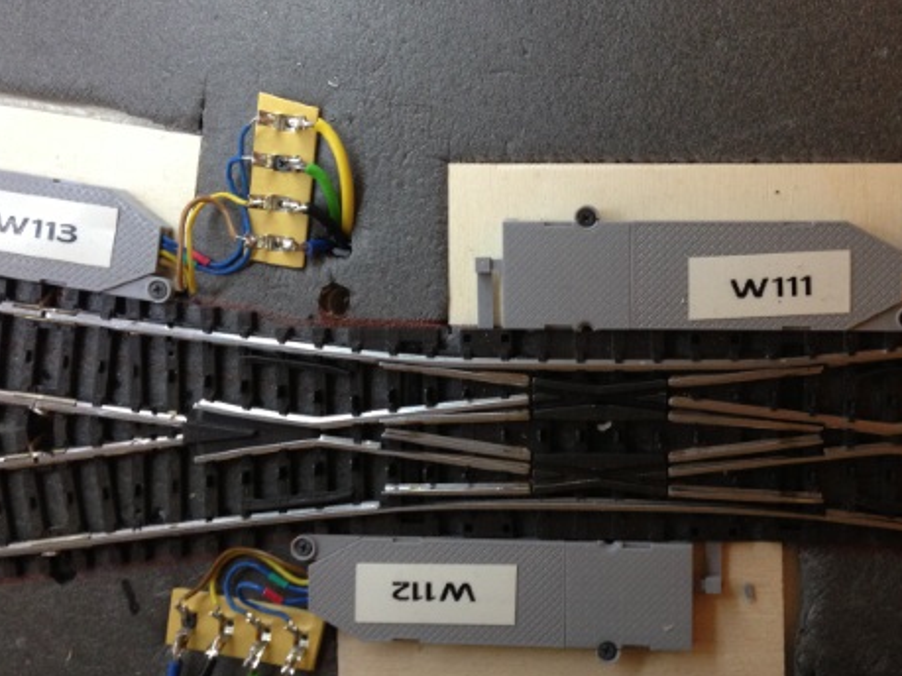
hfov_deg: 40.8
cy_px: 342
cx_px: 588
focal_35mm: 46
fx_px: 1198
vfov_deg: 31.5
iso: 160
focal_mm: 4.13
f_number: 2.4
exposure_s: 1/20
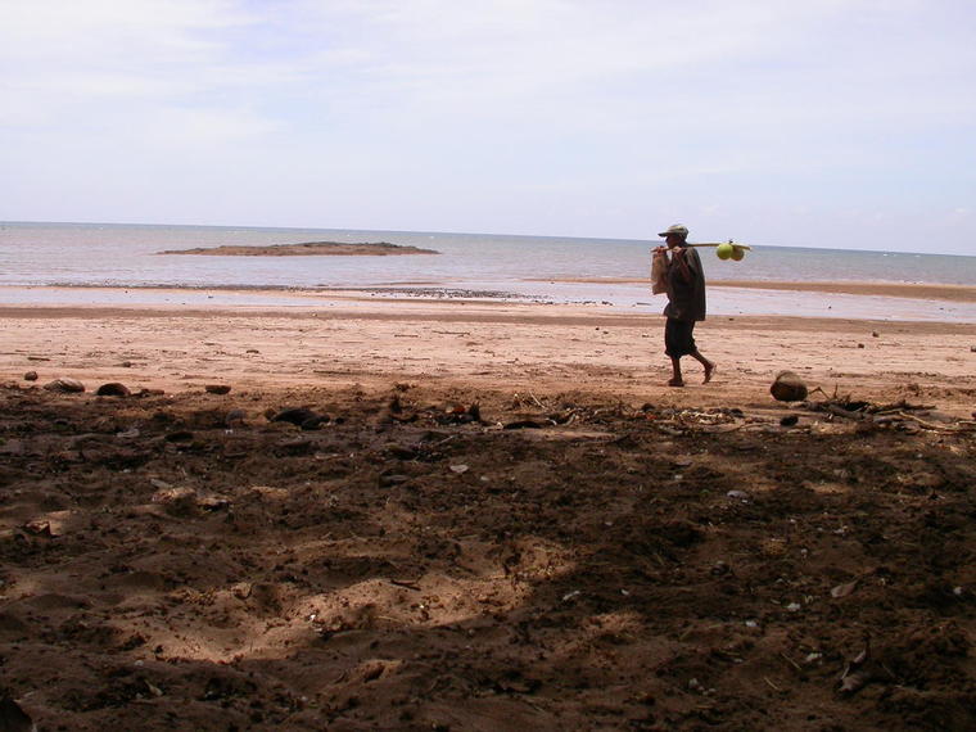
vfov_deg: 37.7
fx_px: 1071
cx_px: 488
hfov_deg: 49.0
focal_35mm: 38
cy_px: 366
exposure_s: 1/355
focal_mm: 7.85
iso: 100
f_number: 7.5
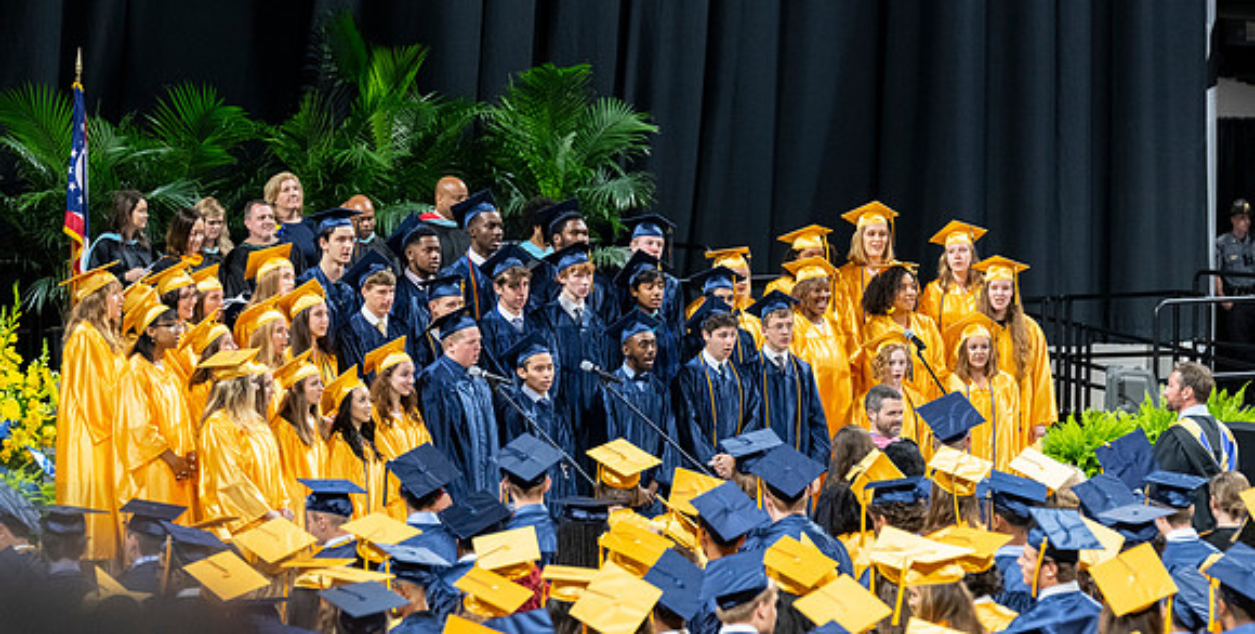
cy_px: 380
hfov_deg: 11.8
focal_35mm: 188
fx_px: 6096
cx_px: 686
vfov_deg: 6.0
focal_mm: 145
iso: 2000
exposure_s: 1/200
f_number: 4
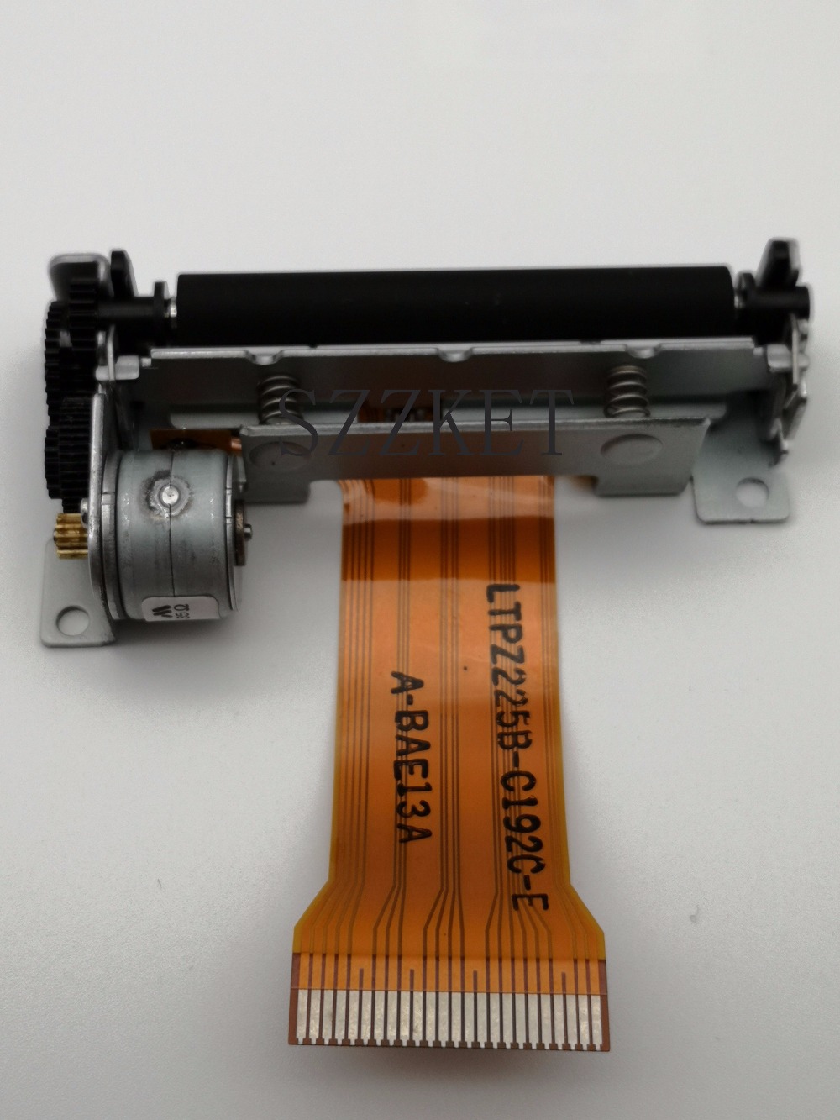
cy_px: 560
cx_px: 420
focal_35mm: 54
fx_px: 1747
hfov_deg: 27.0
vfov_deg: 35.5
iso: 50
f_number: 1.8
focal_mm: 3.95
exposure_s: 1/556
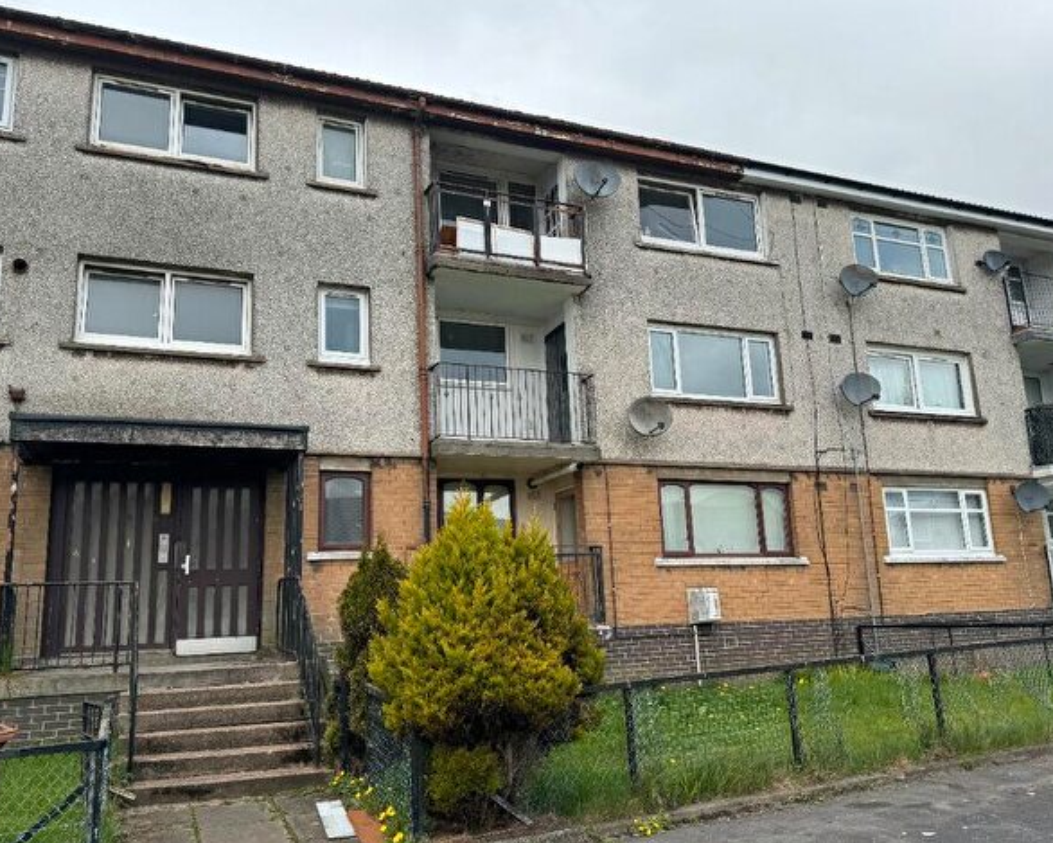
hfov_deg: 62.2
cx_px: 523
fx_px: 873
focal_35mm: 28
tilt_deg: +11.4
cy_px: 425
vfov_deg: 51.5
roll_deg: +2.2
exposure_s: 1/1818
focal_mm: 6.76
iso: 80
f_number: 1.78
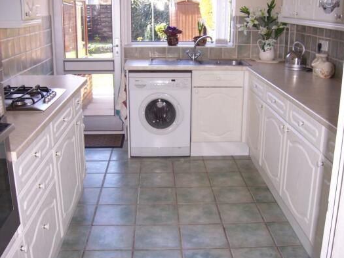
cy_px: 117
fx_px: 397
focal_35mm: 40
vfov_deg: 35.9
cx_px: 169
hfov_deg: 46.8
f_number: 3
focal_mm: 6
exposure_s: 1/60
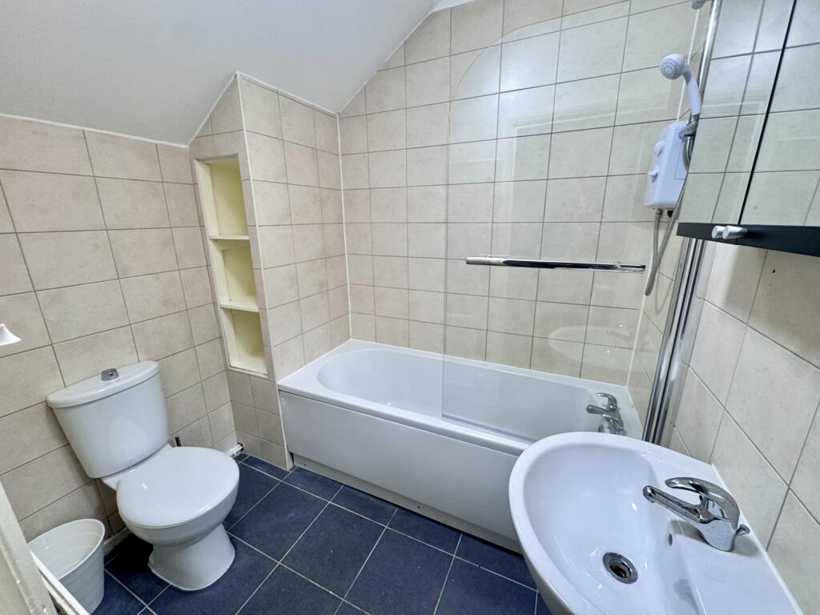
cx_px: 410
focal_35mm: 14
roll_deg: +0.7
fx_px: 332
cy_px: 308
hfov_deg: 102.1
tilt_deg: -15.4
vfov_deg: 85.7
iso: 200
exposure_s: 1/50
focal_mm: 2.22
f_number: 2.2
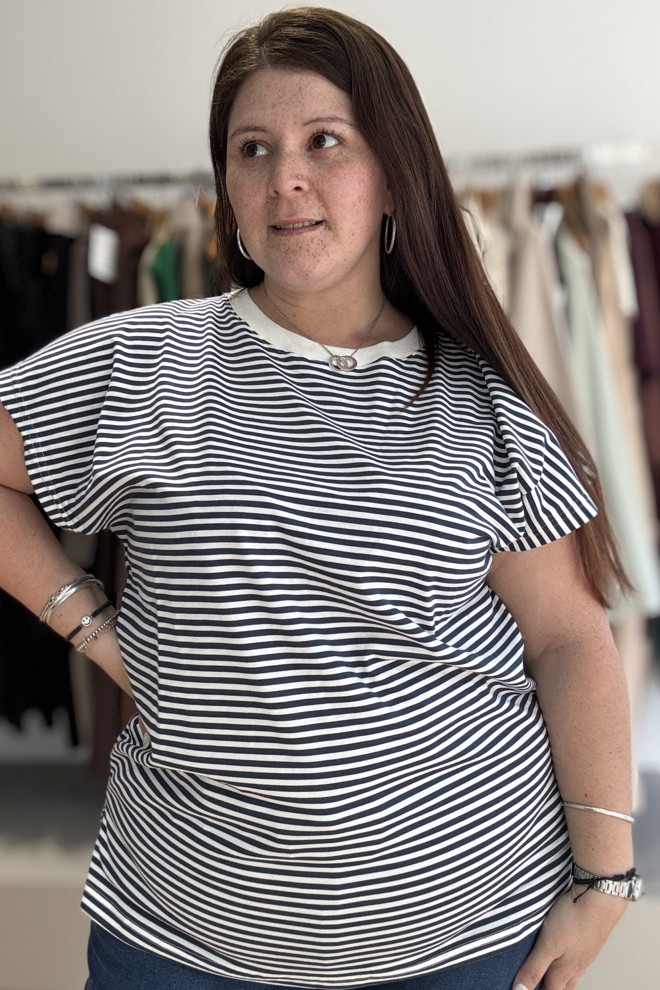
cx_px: 315
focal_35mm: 32
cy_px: 491
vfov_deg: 58.7
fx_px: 880
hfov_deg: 41.1
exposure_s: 1/100
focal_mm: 2.69
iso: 50
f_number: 1.9
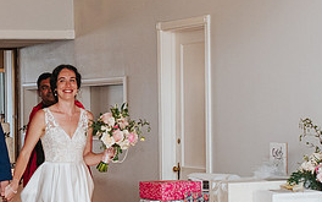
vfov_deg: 10.2
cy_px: 129
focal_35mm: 129
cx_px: 3
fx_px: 1132
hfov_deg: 15.9
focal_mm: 35
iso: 1000
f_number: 3.2
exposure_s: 1/200
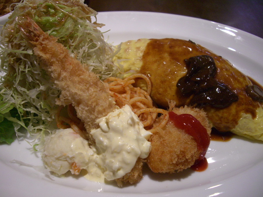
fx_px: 289
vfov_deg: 37.7
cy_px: 98
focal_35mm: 38
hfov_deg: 49.0
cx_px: 132
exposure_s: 1/125
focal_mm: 7.9
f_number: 2.8
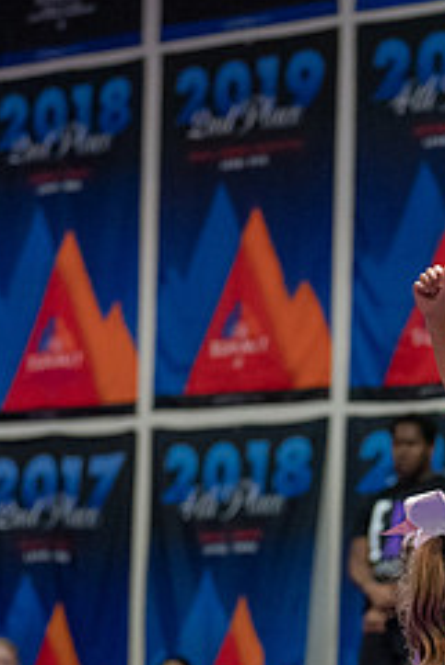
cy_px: 540
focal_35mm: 173
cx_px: 501
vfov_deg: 11.8
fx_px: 3203
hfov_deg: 7.9
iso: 3200
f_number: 1.8
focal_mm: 50
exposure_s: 1/1000
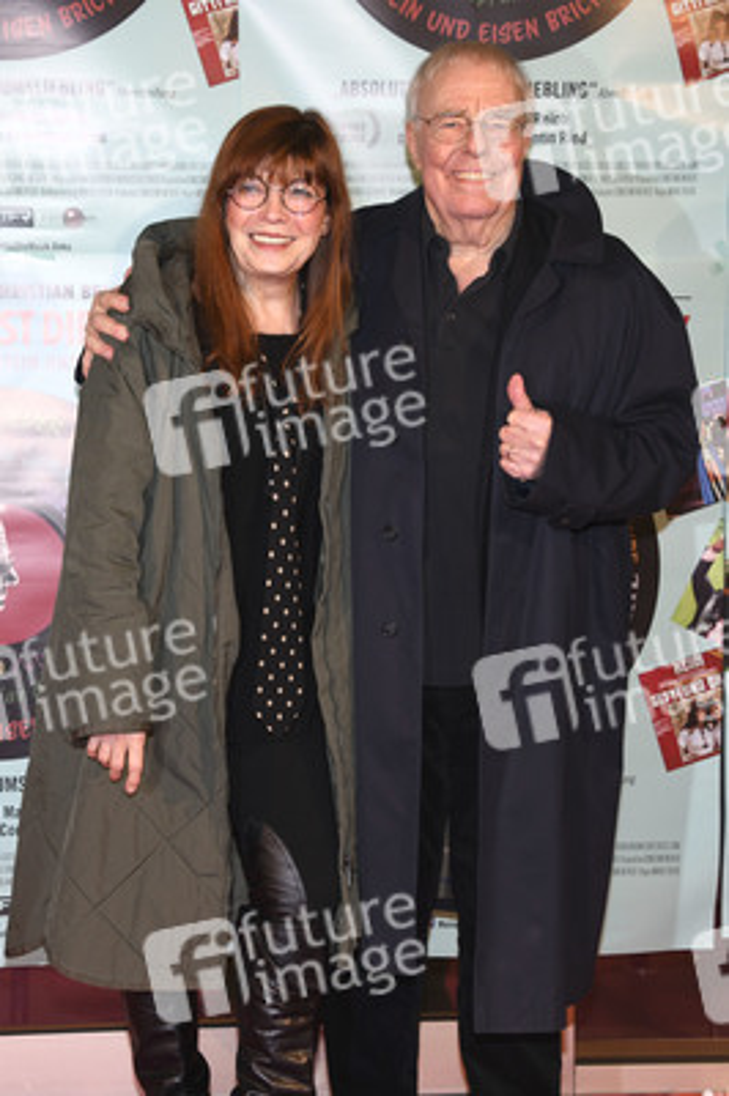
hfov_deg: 25.9
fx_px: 1582
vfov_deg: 38.2
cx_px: 364
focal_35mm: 52
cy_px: 548
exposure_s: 1/160
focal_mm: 52
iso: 640
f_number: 6.3
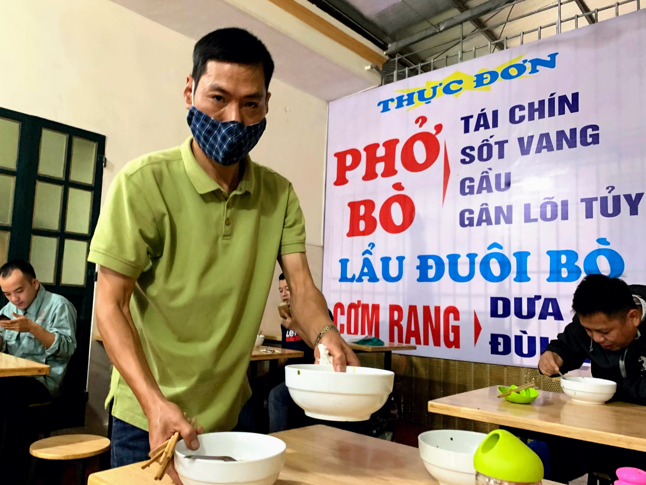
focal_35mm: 28
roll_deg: -1.9
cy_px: 261
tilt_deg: +5.4
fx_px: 523
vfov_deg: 49.7
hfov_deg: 63.4
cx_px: 310
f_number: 1.8
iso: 400
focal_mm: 4.25
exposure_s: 1/41
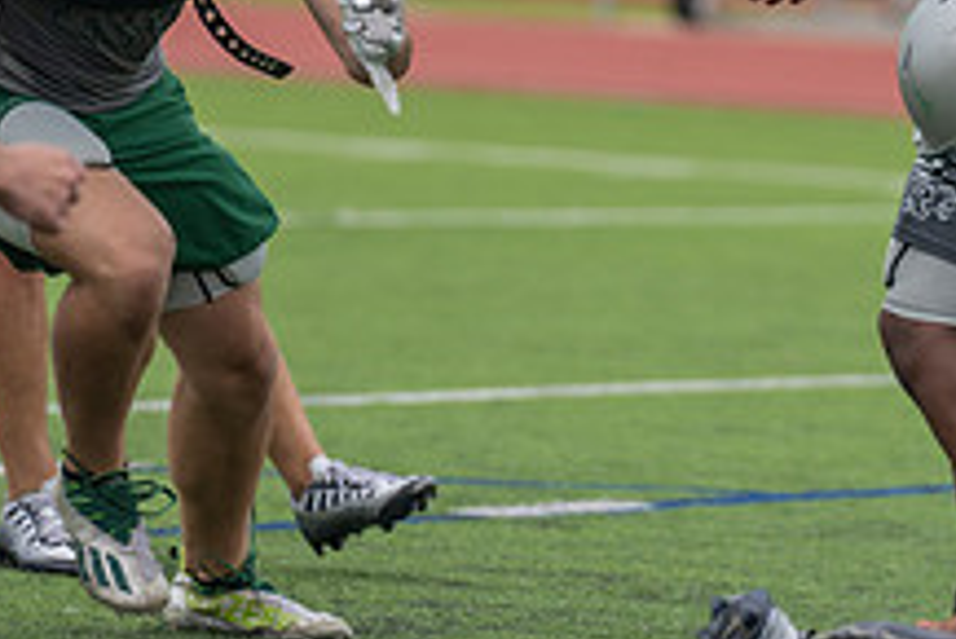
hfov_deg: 3.9
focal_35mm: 534
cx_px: 300
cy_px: -33
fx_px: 14190
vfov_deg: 2.6
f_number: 3.5
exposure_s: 1/1250
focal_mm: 200
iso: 160
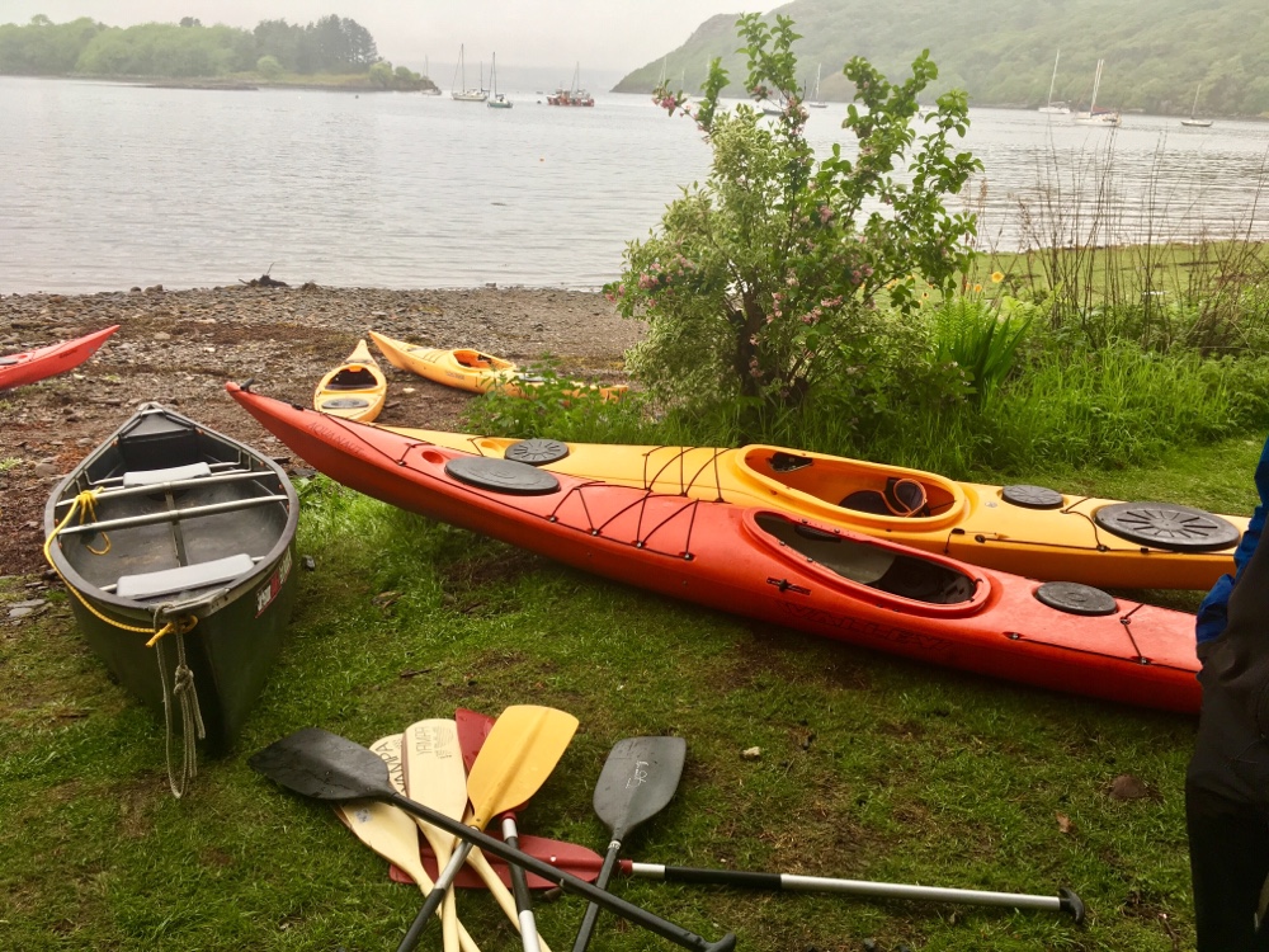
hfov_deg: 61.7
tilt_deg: -20.3
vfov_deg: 48.2
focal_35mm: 29
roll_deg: -2.7
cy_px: 476
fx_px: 1063
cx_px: 634
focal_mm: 4.15
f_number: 2.2
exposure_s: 1/100
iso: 32
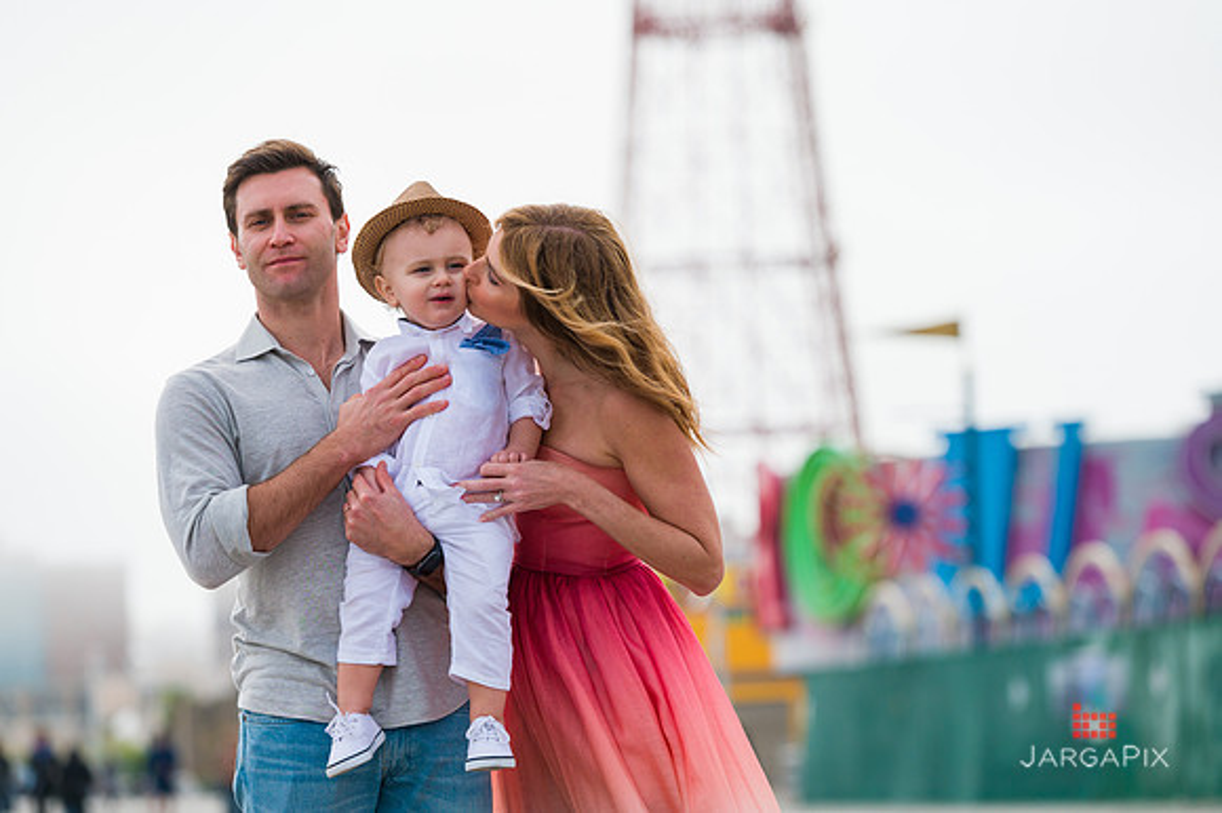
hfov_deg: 14.7
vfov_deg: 9.8
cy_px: 406
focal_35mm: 140
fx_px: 4749
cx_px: 611
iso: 200
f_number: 4
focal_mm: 140
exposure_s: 1/2000
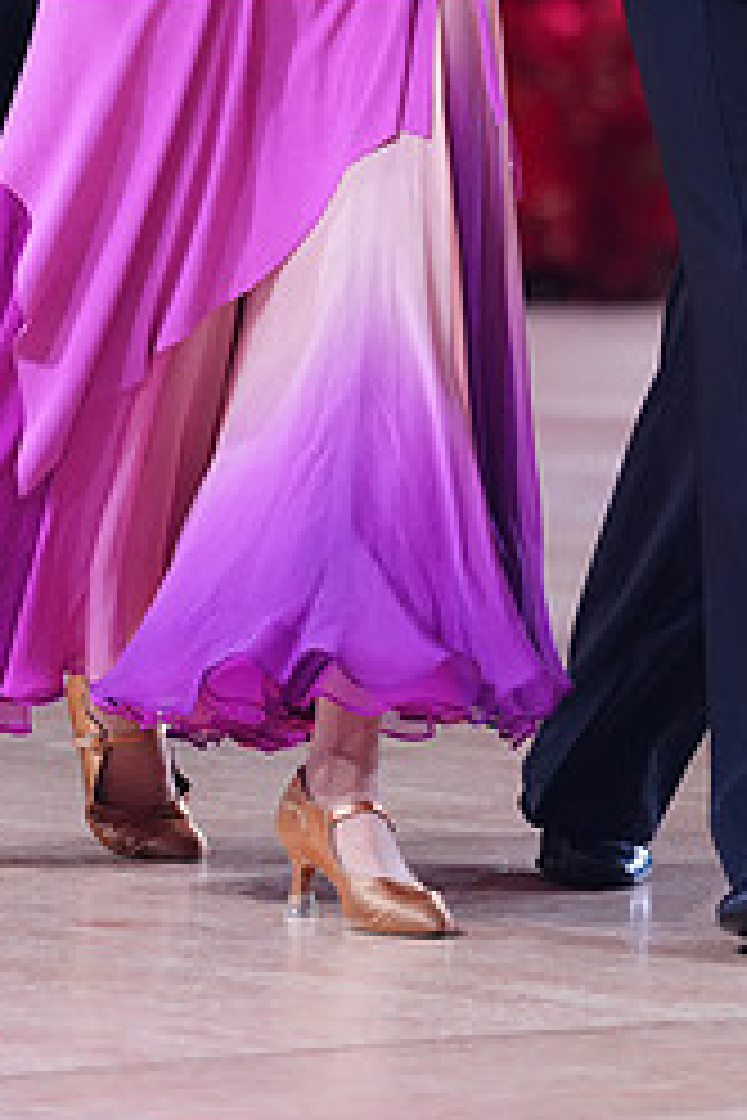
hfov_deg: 3.9
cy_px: -153
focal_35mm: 356
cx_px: 407
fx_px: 11080
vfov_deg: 5.8
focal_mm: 153
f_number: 2.8
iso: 1250
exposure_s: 1/500
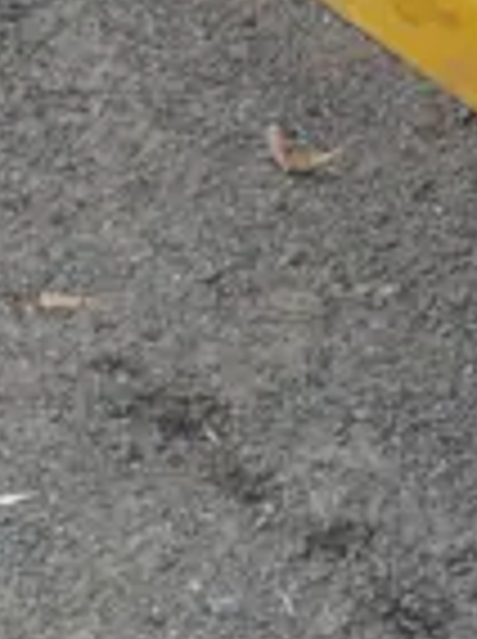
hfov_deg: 5.9
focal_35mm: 231
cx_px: -986
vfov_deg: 7.6
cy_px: 1858
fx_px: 4257
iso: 200
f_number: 4.5
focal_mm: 16
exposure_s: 1/125
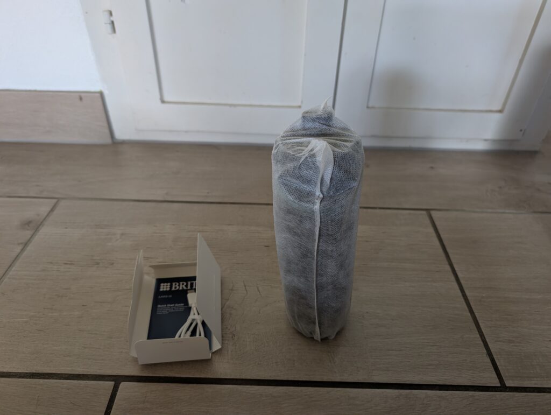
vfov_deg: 56.9
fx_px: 383
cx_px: 276
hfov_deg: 71.5
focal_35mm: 24
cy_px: 208
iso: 450
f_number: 1.68
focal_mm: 6.9
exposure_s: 1/78.4
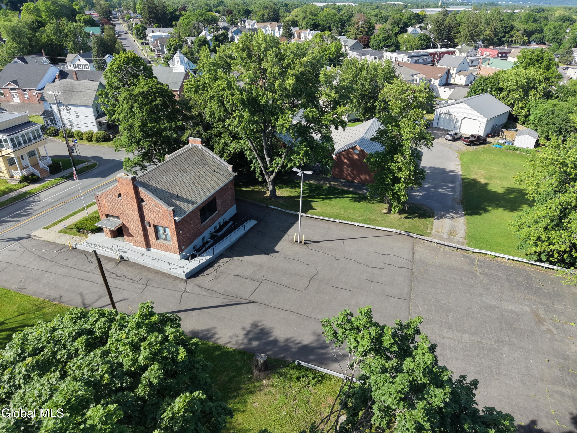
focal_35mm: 24
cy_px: 216
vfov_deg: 56.8
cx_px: 288
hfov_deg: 71.6
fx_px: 400
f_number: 1.8
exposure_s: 1/3200
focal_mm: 8.67
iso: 350
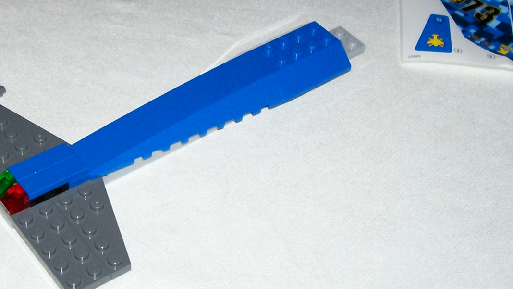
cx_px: 155
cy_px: 127
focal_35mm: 71
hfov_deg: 29.5
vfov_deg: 17.0
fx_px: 966
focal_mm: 5.6
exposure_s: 1/64
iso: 80
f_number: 2.7
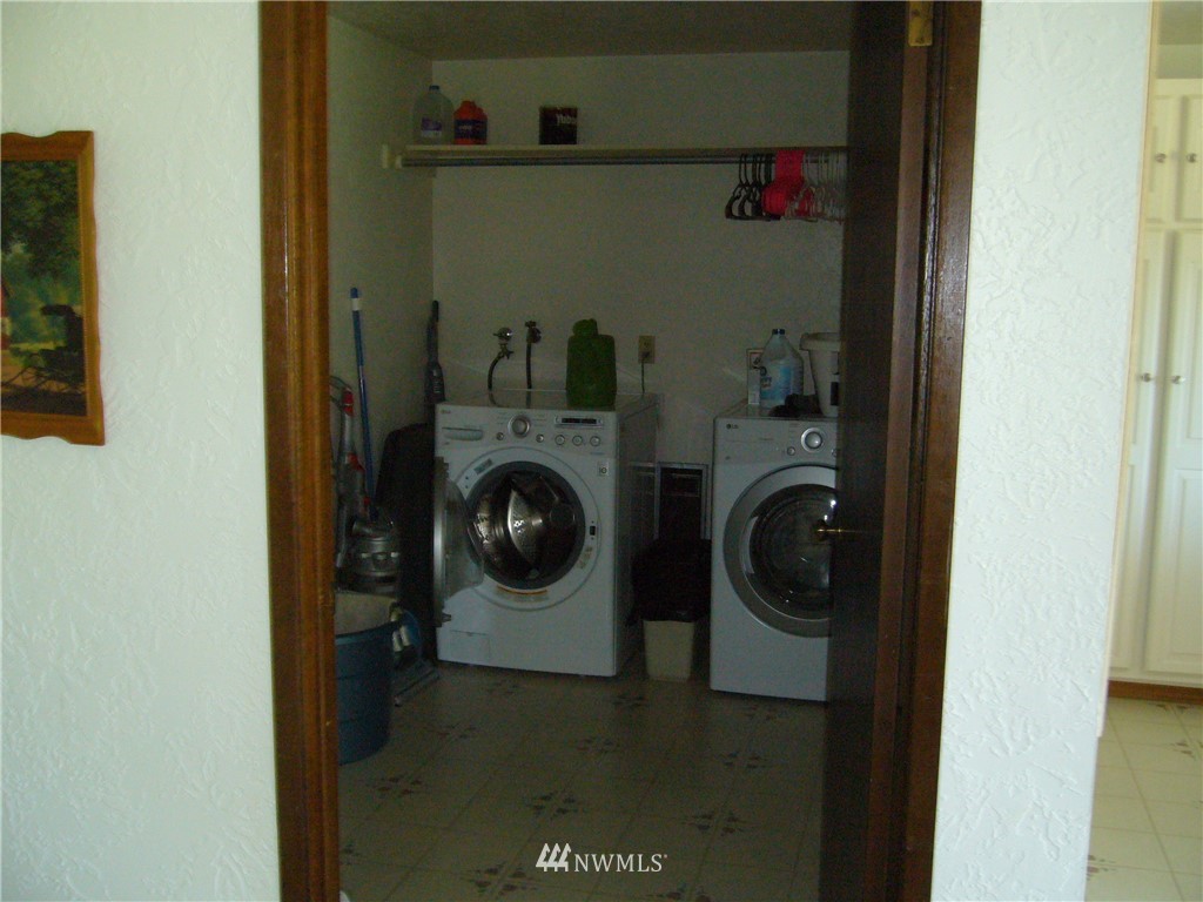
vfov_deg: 40.7
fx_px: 1216
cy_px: 451
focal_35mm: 35
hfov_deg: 52.6
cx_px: 602
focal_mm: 5.8
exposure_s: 1/8
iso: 200
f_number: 2.8
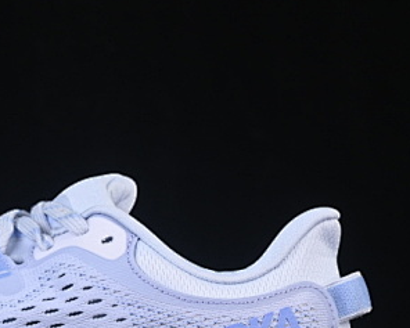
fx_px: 2306
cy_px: 271
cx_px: 18
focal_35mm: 190
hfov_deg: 10.1
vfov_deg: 8.1
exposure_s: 1/80
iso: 160
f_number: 8
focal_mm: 50
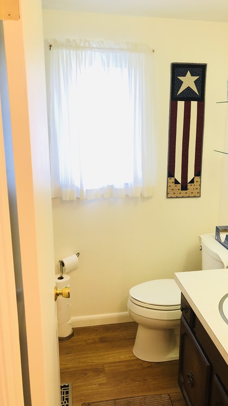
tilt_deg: -14.3
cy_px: 201
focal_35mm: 31
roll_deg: -1.8
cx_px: 140
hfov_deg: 37.6
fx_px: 333
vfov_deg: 62.6
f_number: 1.8
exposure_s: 1/20
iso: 40
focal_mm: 3.99
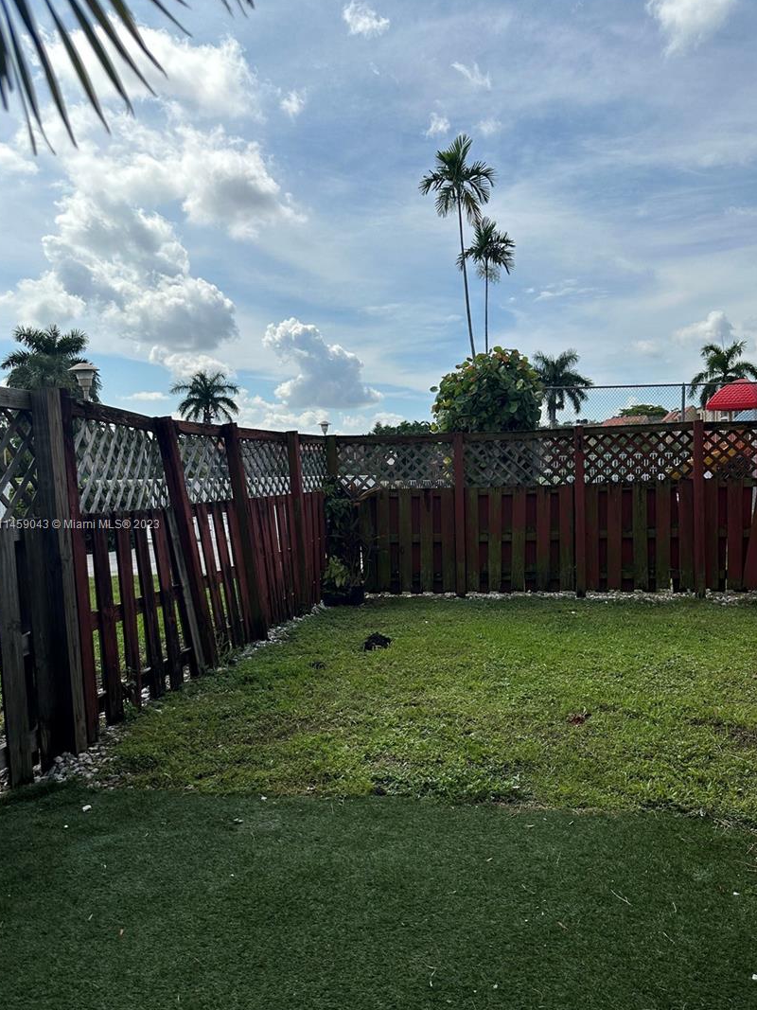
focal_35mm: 27
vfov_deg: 65.3
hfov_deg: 51.3
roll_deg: +1.0
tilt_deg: -2.3
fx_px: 787
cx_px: 413
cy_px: 525
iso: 80
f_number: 1.78
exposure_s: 1/6623
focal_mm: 6.86
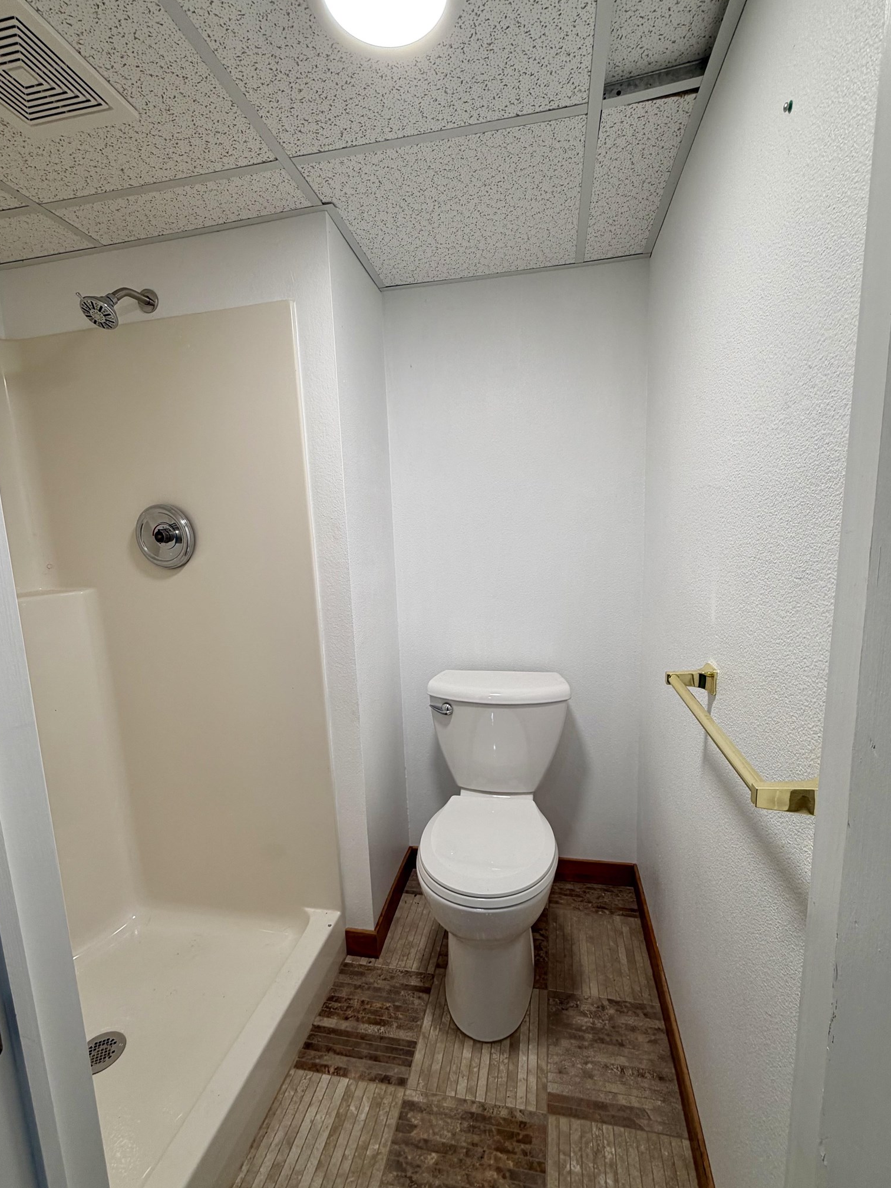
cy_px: 618
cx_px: 446
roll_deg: +2.2
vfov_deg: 94.4
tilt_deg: -9.1
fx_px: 549
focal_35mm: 16
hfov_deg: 78.1
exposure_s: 1/62
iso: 50
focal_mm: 2.22
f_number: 2.2
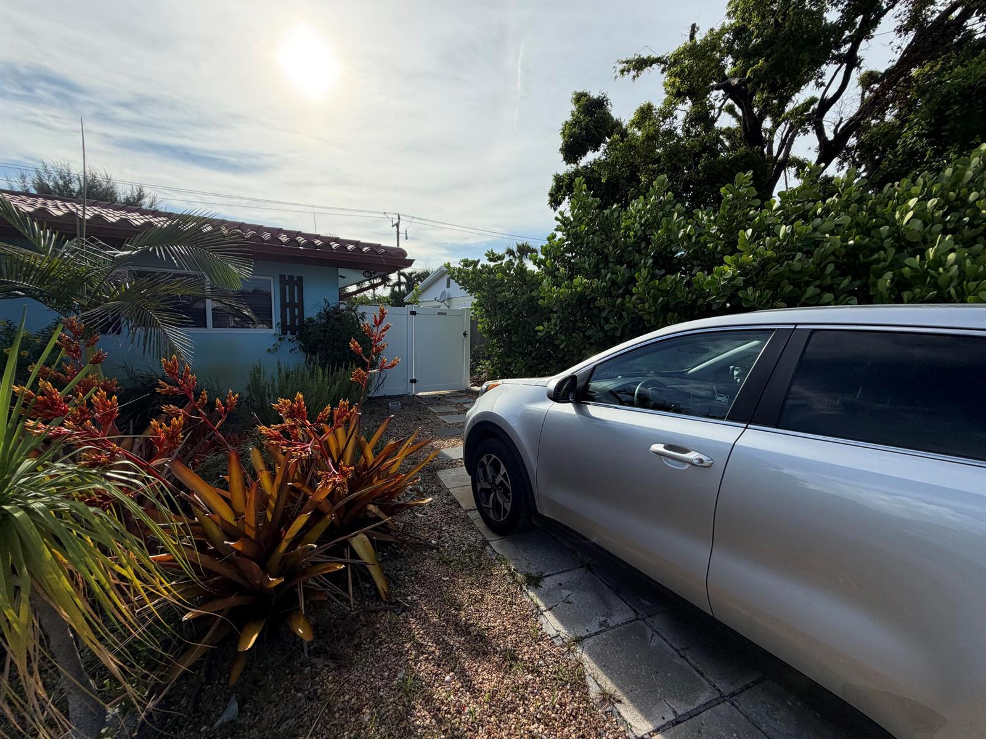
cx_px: 493
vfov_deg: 85.7
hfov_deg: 102.1
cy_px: 370
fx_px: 399
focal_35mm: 14
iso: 25
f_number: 2.2
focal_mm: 2.22
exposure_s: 1/1050
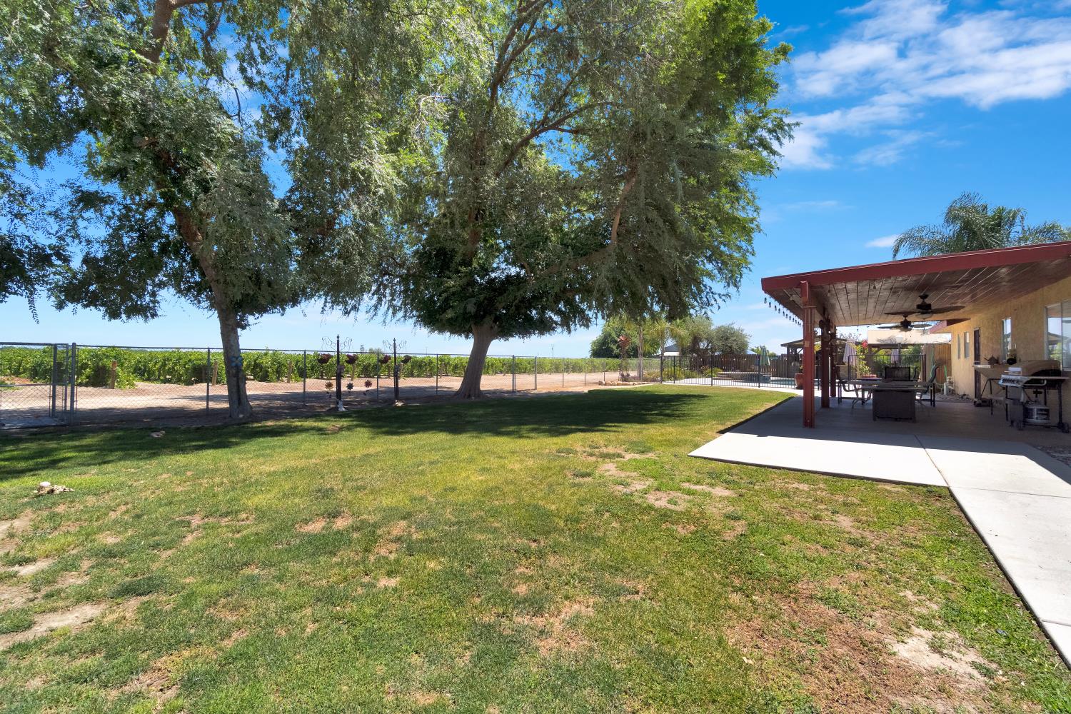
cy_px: 357
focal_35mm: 15
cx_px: 536
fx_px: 446
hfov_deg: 100.4
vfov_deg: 77.3
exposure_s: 1/800
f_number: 8
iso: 320
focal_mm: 10
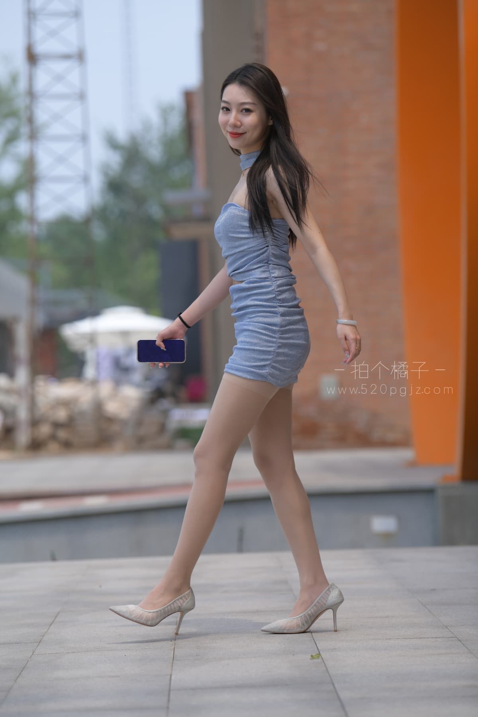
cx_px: 239
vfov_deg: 13.7
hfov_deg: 9.1
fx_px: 2987
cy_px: 358
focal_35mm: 150
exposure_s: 1/1000
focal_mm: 150
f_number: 4
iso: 100
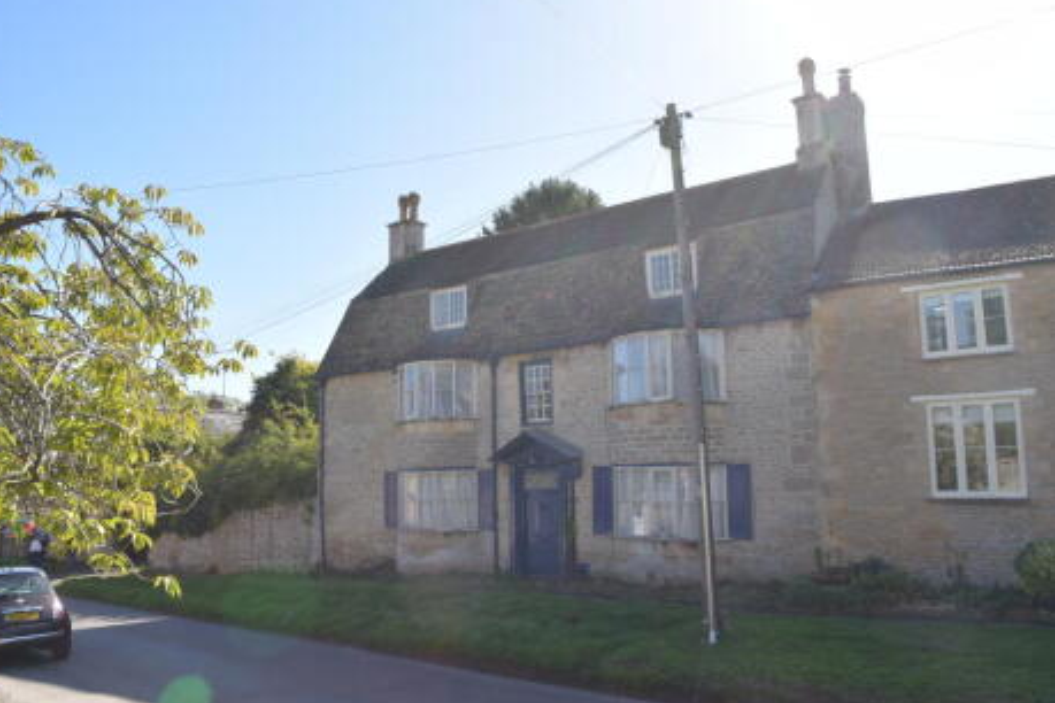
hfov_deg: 65.5
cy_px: 350
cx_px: 513
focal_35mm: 28
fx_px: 820
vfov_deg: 46.4
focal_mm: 18
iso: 400
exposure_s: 1/400
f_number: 10
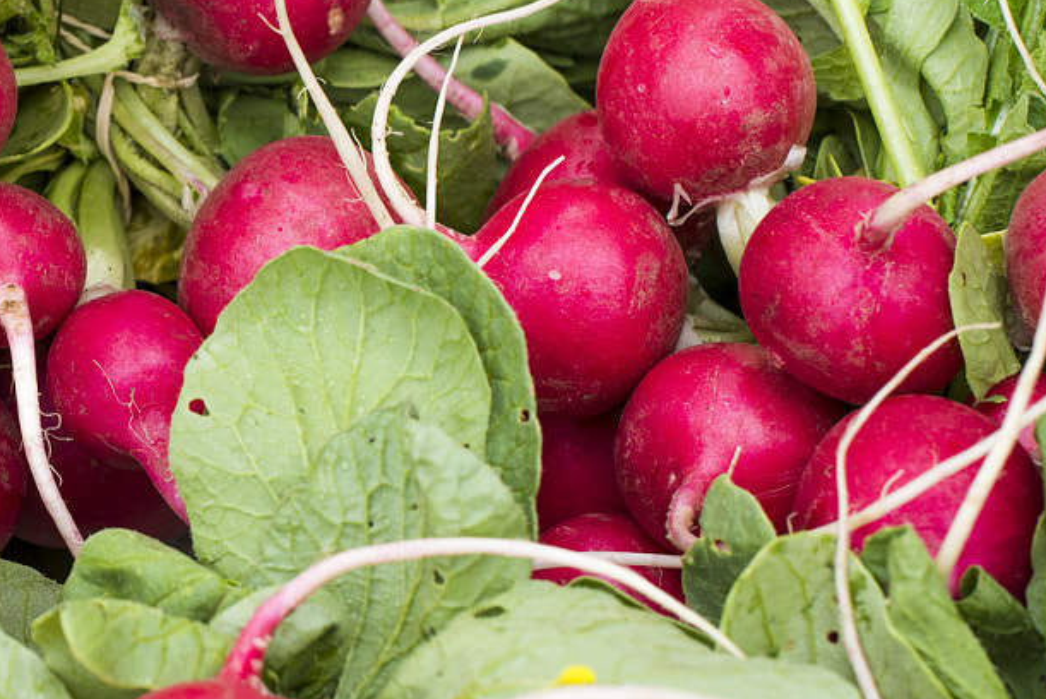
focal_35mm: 131
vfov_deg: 10.5
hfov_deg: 15.3
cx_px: -60
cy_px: 274
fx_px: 3808
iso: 400
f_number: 8
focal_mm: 50
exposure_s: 1/100
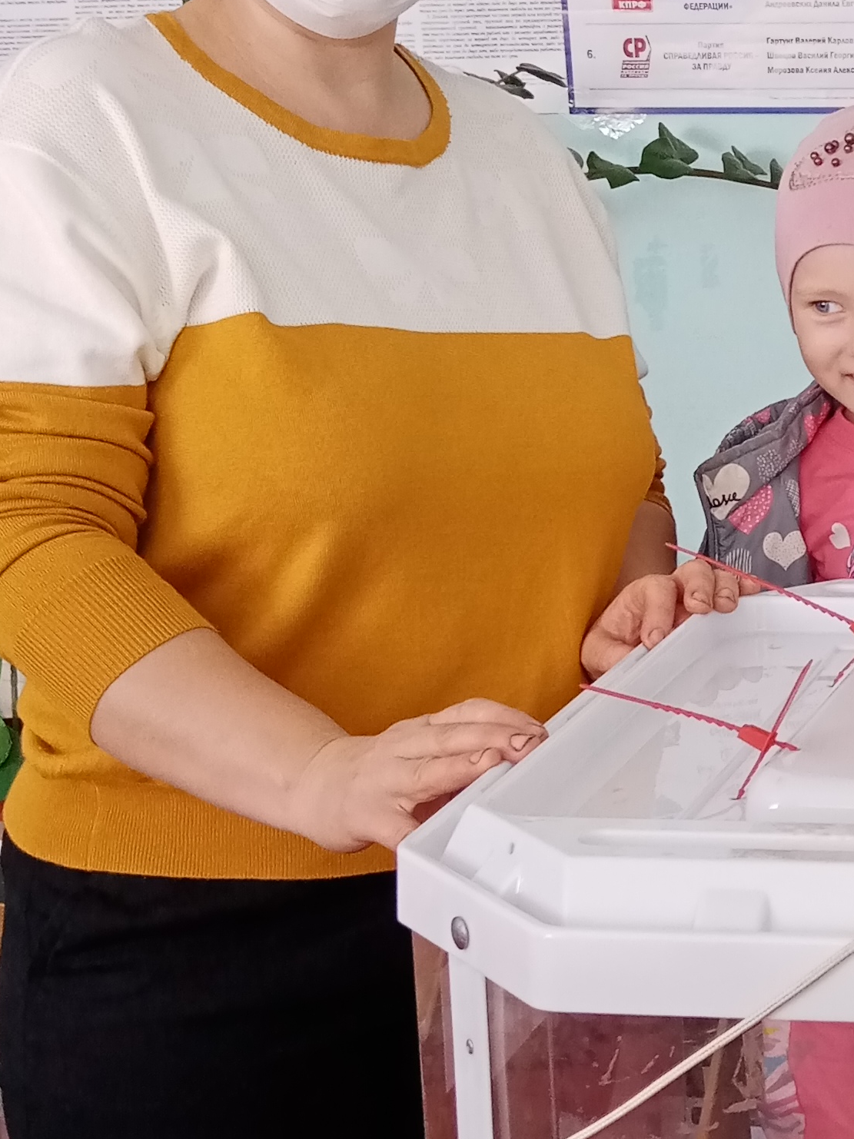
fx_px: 2402
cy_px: 555
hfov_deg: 19.2
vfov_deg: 26.7
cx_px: 985
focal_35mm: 73
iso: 173
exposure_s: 1/100
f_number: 1.8
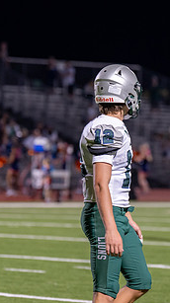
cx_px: 139
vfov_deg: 6.6
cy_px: 172
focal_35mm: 329
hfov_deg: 3.7
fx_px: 2645
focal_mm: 122
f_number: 2.8
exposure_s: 1/250
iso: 800
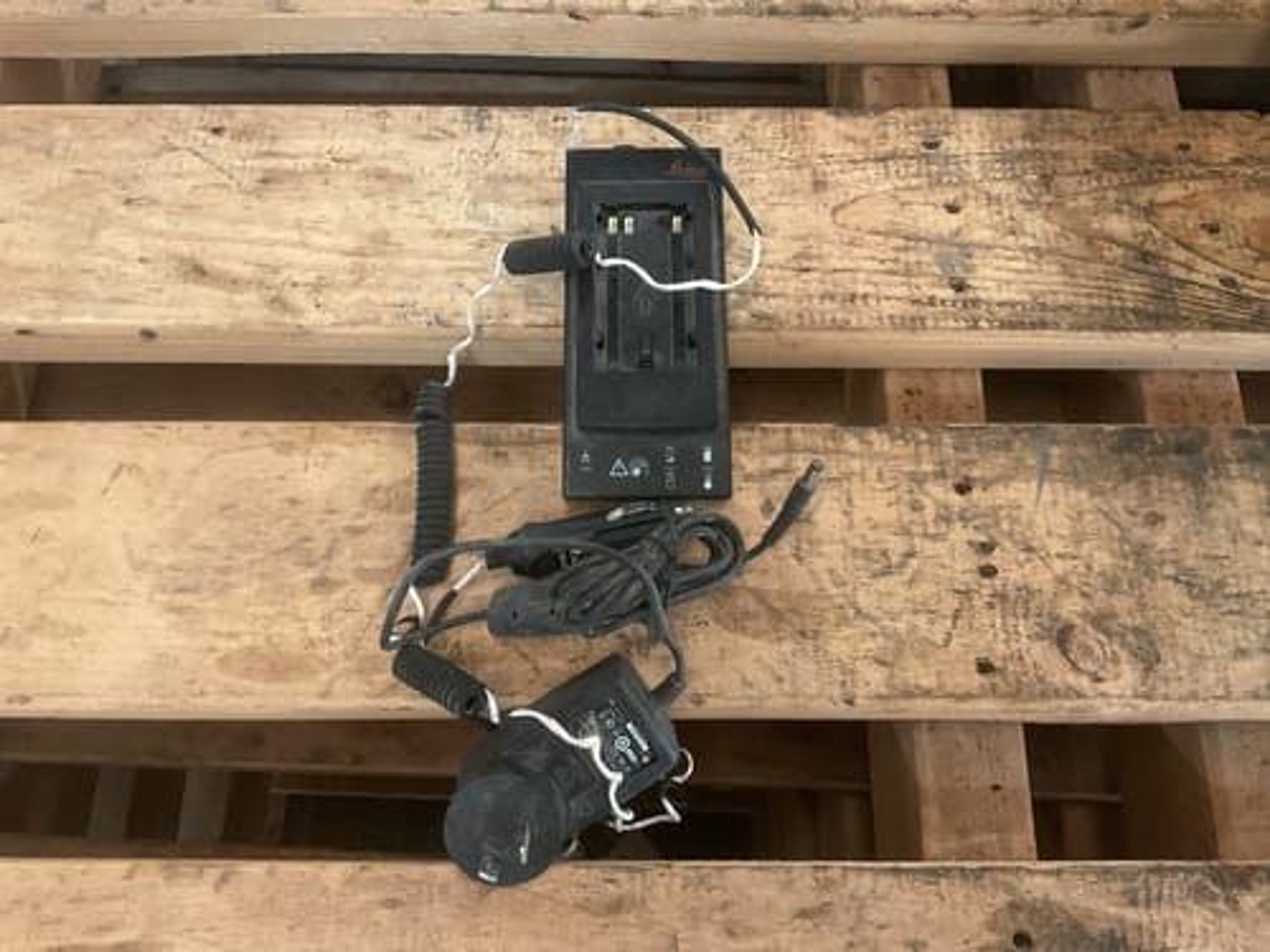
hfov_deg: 61.7
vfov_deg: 48.2
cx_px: 635
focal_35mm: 29
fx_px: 1064
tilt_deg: -70.8
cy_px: 476
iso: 500
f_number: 1.8
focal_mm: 3
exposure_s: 1/25
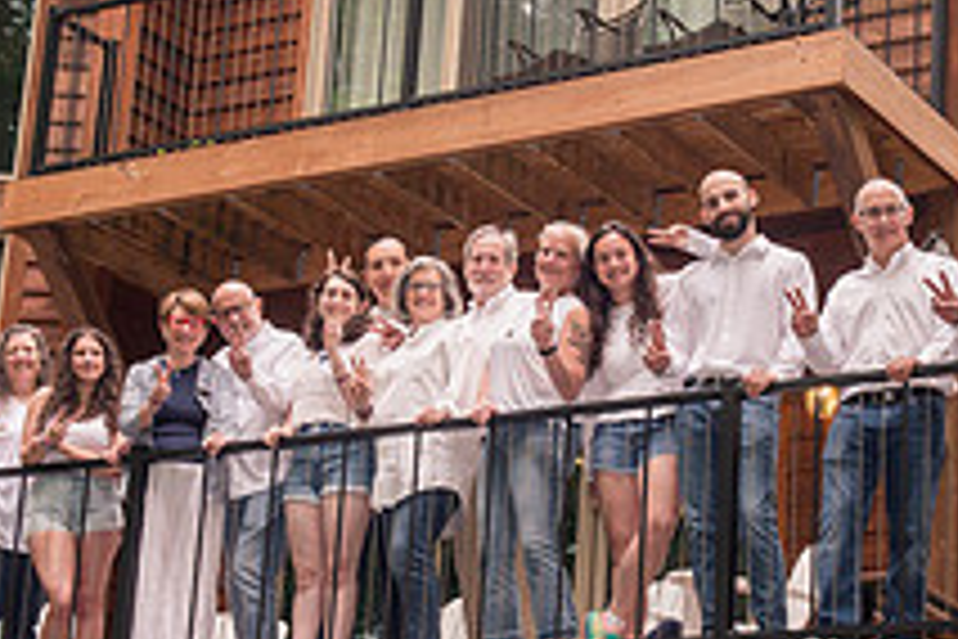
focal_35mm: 109
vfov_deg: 12.6
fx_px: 2900
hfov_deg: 18.8
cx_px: 522
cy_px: 322
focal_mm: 40
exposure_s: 1/125
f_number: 13
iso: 1000
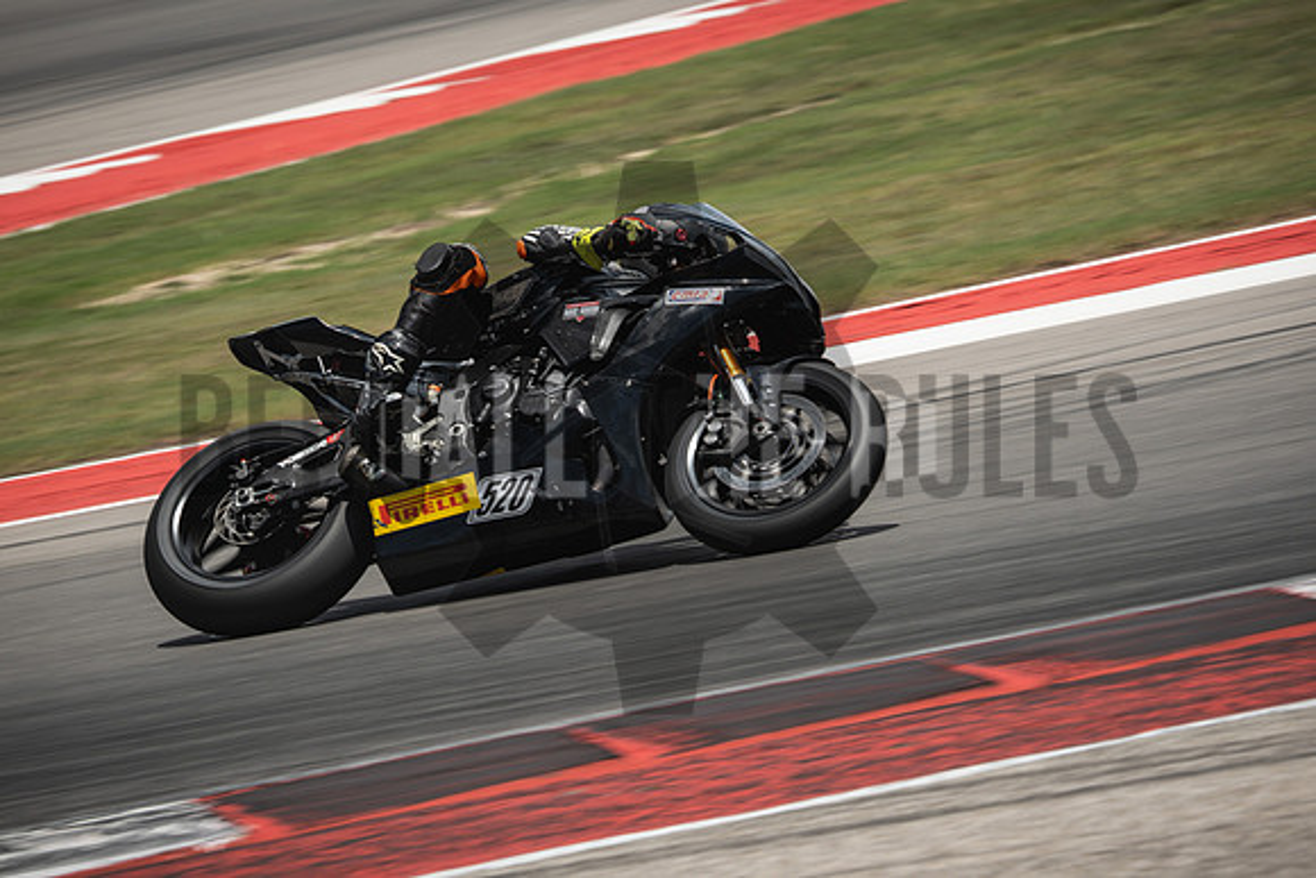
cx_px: 658
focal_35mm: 300
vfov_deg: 4.6
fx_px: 10969
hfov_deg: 6.9
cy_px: 439
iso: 125
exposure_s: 1/250
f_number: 8
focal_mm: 200
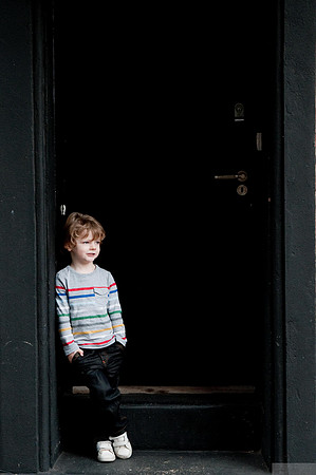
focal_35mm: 66
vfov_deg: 30.5
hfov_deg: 20.6
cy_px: 238
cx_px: 158
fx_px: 871
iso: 800
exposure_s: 1/320
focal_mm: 44
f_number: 4.2
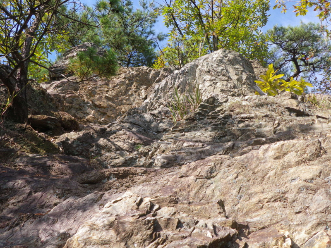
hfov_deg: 52.6
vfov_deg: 40.7
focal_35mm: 35
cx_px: 166
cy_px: 124
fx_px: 335
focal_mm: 6.2
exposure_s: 1/250
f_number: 3.8
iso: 64
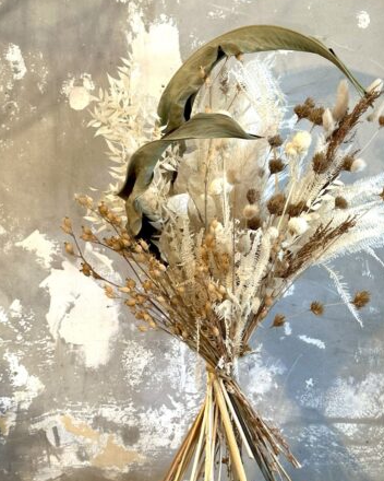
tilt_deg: -2.6
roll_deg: -0.5
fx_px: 1009
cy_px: 232
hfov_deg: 21.5
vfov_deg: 26.8
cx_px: 233
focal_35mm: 71
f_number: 1.78
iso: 320
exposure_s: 1/33
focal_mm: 6.86
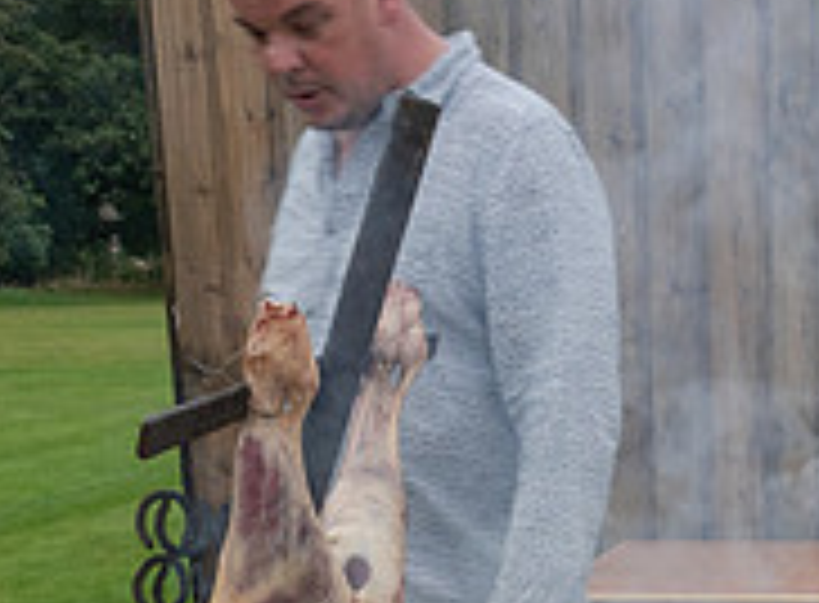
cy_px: 785
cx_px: 881
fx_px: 1927
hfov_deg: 22.7
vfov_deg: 16.8
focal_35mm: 82
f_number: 5
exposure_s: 1/125
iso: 200
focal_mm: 10.9
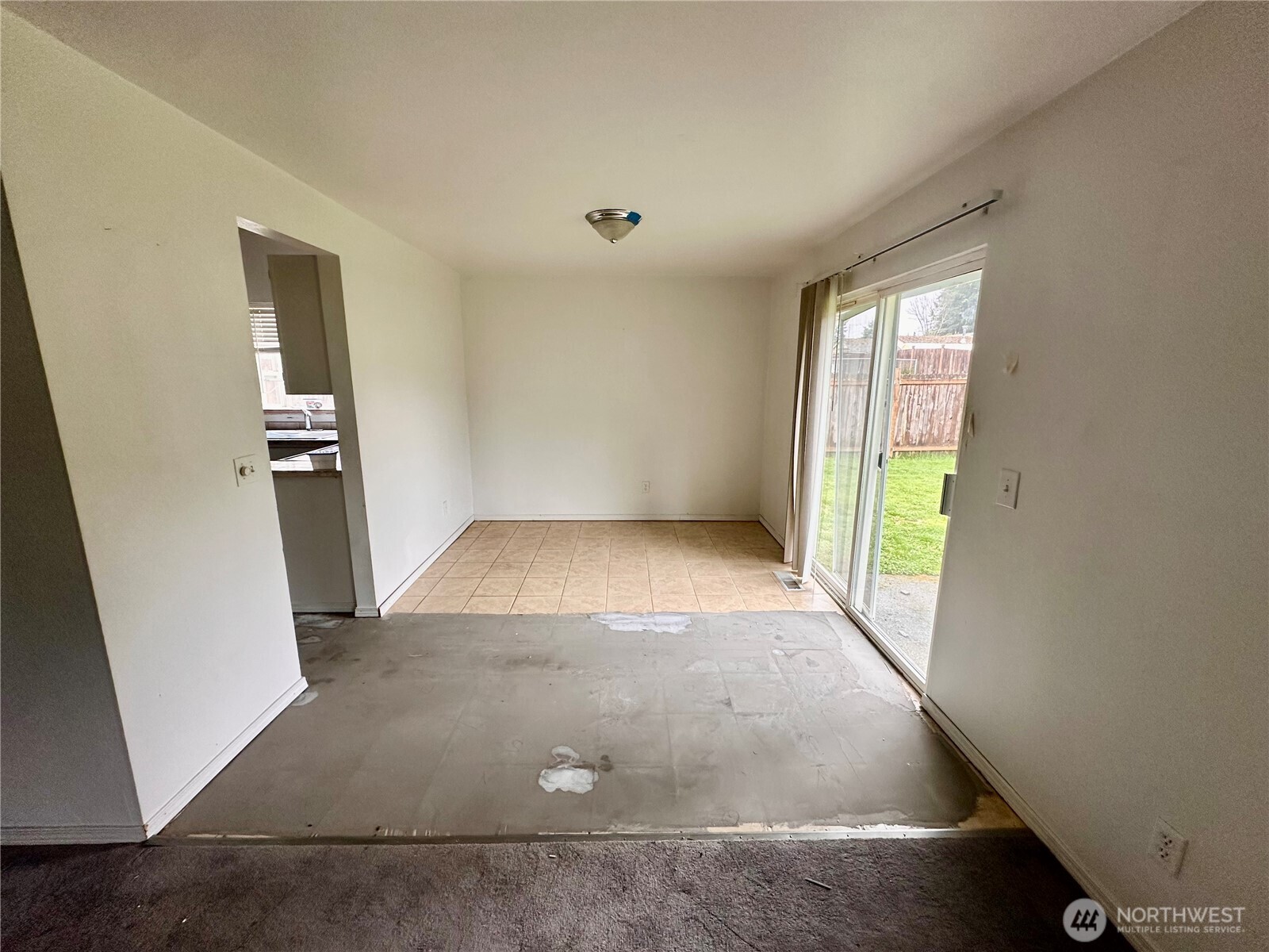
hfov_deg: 102.1
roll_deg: -0.2
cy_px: 476
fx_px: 513
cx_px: 634
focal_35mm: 14
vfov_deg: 85.7
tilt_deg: -11.8
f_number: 2.2
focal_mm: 2.22
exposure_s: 1/99
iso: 125
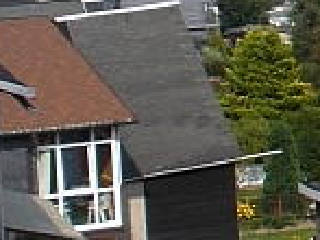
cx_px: 847
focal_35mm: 196
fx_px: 1810
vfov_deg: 7.4
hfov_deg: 8.8
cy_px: -118
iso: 80
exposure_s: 1/320
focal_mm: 6.3
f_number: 5.6
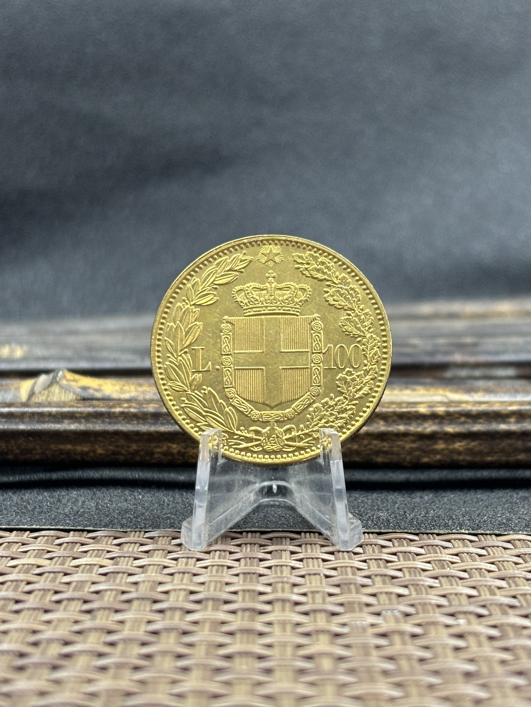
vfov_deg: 36.8
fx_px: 1064
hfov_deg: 28.0
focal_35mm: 52
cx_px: 266
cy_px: 354
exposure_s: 1/60
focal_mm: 5.96
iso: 100
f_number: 1.6
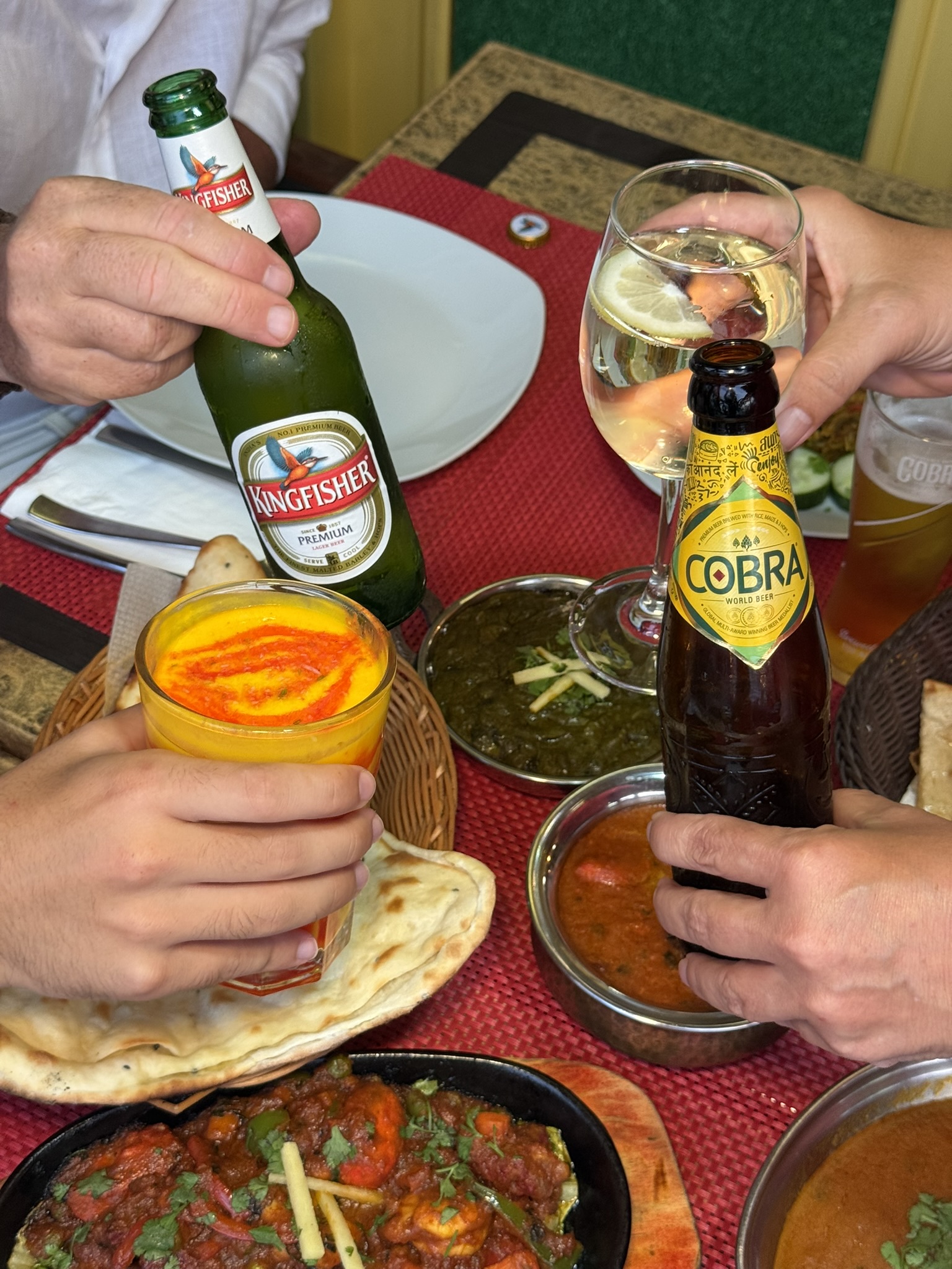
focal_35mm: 48
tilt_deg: -45.9
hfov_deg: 30.3
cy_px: 634
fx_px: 1760
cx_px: 476
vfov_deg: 39.7
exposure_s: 1/50
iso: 80
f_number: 1.78
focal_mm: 6.76
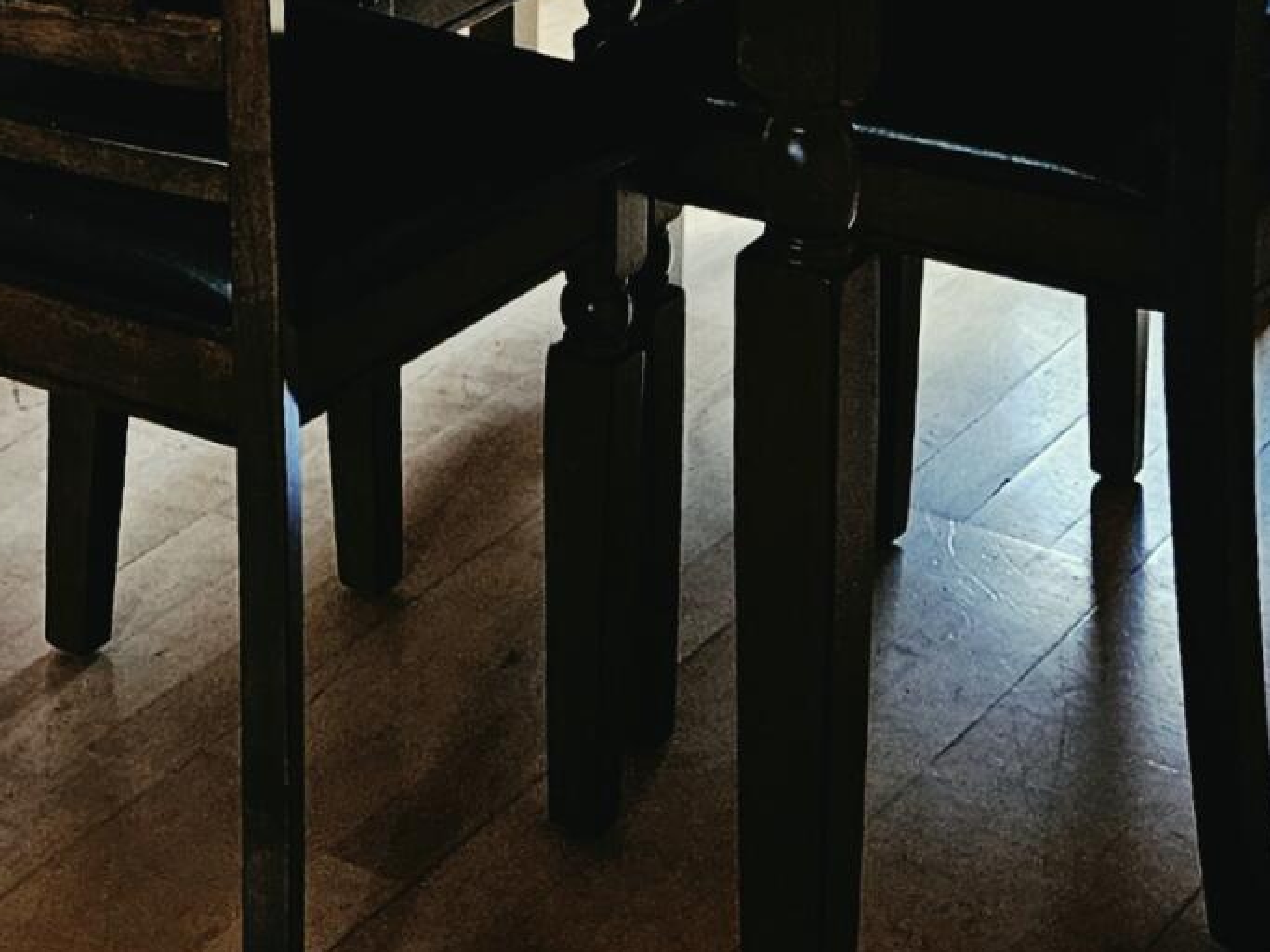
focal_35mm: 101
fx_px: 3705
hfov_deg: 18.7
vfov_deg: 13.0
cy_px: -872
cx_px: -126
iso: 250
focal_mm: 5.4
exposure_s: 1/120
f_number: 1.8
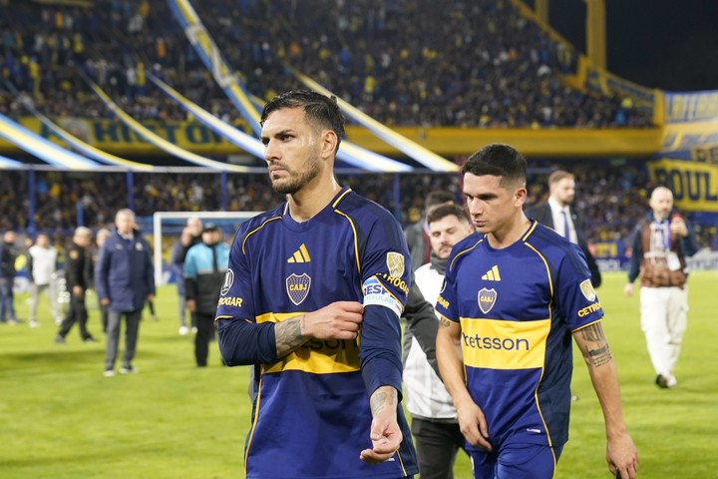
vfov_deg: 15.0
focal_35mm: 91
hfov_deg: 22.4
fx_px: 1815
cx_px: 359
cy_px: 240
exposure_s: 1/500
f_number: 3.5
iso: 2000
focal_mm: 61
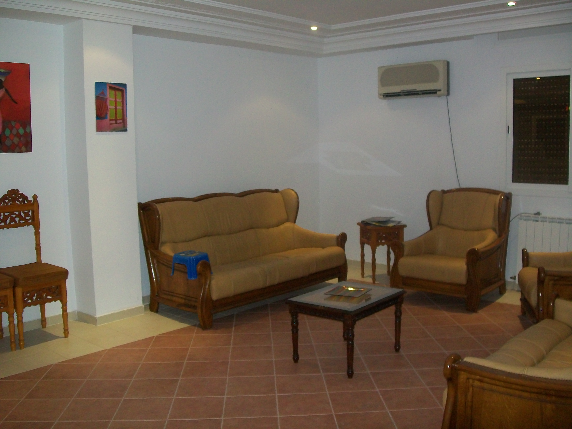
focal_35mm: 36
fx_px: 595
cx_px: 286
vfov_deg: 39.7
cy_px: 214
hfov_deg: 51.4
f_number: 2.7
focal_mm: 6
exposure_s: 1/60
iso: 160
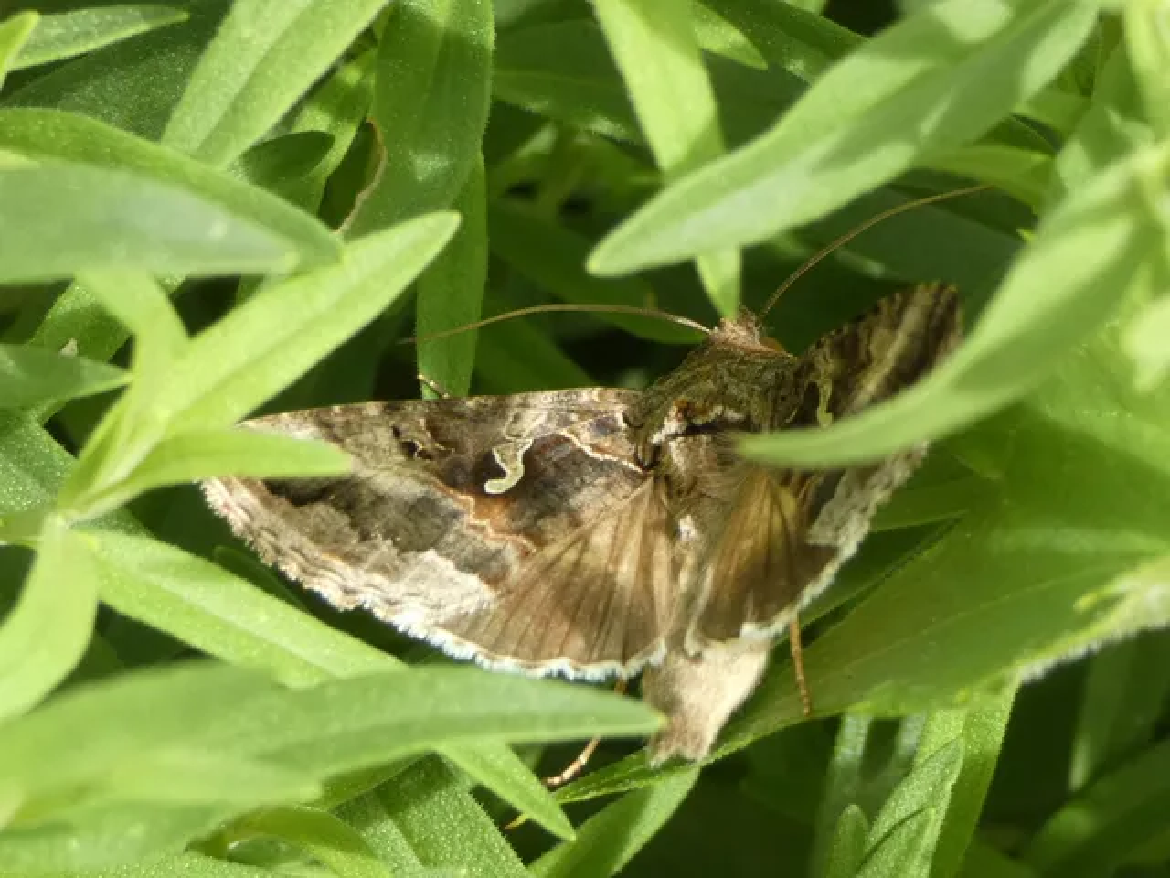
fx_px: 4766
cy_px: 439
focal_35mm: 141
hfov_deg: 14.0
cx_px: 585
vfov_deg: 10.5
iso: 125
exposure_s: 1/80
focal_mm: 25.2
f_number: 5.3
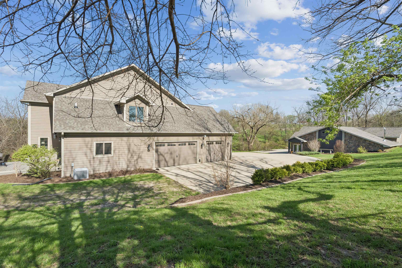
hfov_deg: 96.7
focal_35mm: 16
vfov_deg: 73.7
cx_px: 201
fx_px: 179
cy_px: 134
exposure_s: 1/800
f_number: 13
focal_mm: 16
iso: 800
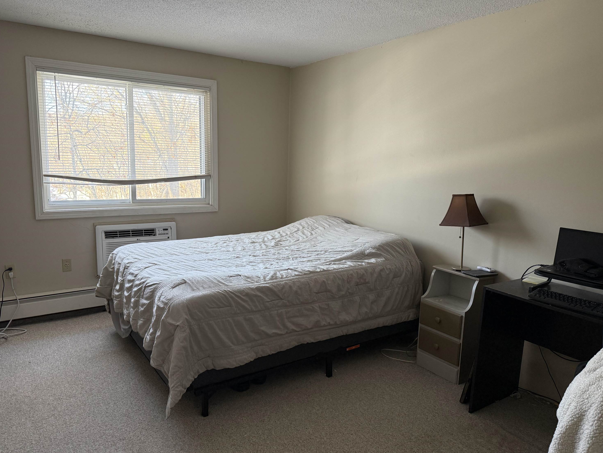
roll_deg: -1.7
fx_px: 436
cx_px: 295
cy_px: 226
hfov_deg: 69.4
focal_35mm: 25
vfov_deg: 54.9
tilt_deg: -9.1
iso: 200
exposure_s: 1/78
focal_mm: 6.76
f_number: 1.78
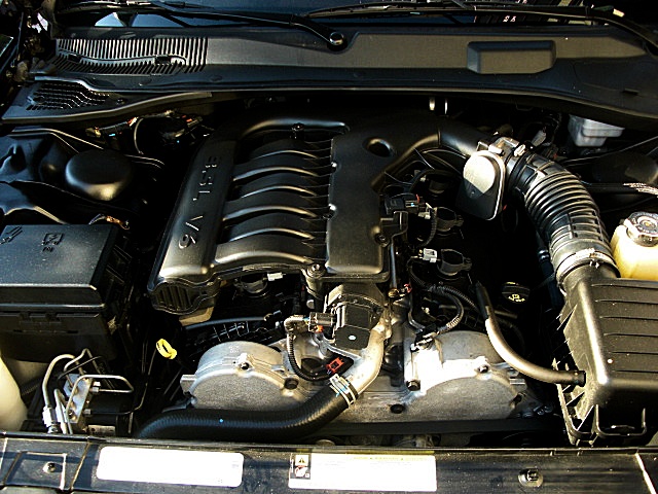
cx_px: 329
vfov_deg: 39.7
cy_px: 247
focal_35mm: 36
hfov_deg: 51.4
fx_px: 684
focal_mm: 6.3
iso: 200
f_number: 2.8
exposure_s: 1/125
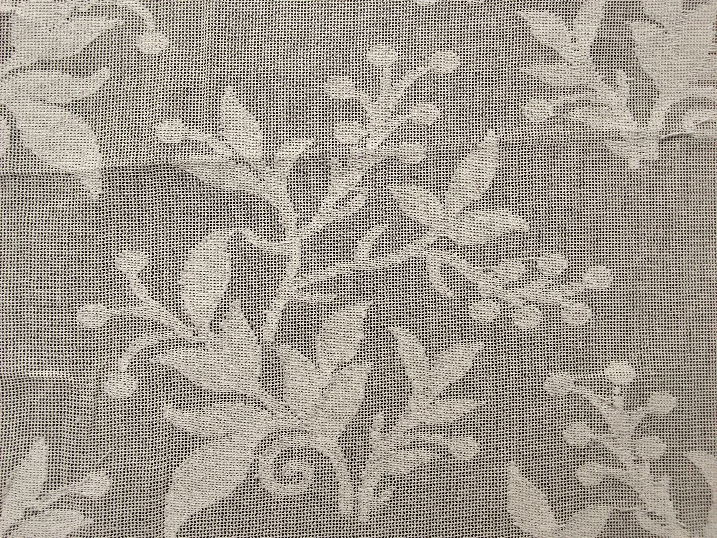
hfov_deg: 67.3
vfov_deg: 53.1
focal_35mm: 26
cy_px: 269
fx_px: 539
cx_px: 358
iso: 100
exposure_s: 1/100
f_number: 2
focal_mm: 2.78
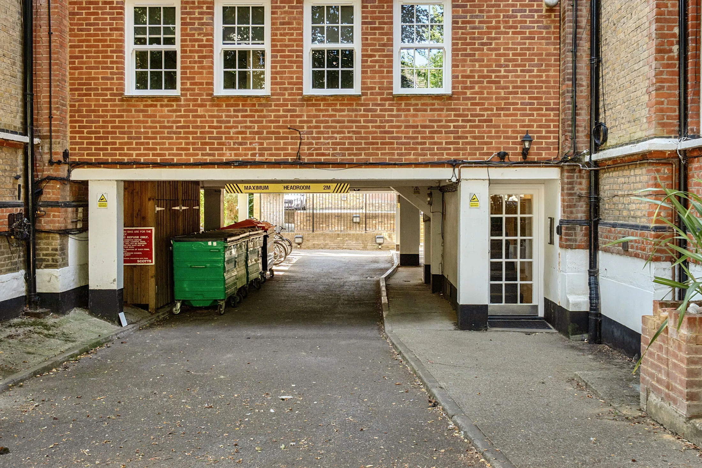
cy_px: 234
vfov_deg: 36.9
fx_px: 702
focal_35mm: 36
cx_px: 351
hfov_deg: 53.1
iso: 400
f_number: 8
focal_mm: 24
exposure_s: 1/80
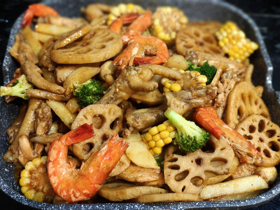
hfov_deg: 38.9
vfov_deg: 29.7
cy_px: 105
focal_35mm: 49
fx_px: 396
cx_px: 140
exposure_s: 1/33.3
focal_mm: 5.5
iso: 1232
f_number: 4
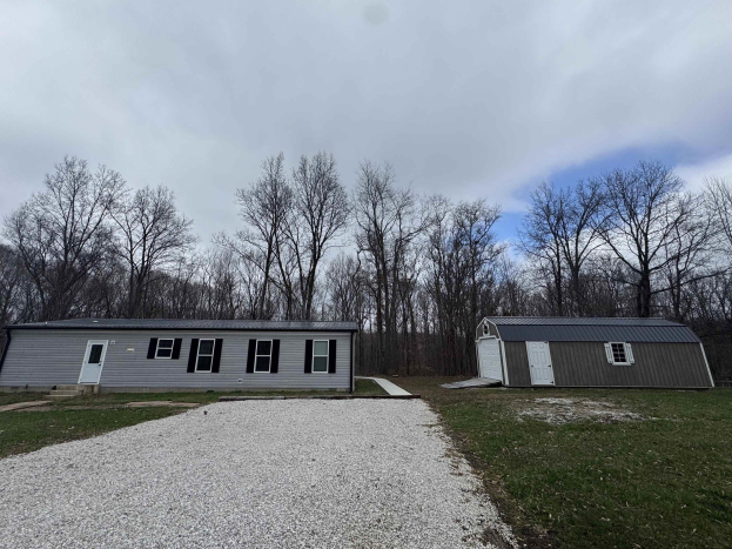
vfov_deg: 81.7
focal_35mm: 15
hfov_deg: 98.2
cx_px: 361
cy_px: 260
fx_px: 317
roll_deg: -0.4
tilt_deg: +16.8
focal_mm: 2.22
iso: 40
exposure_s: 1/3390
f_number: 2.2
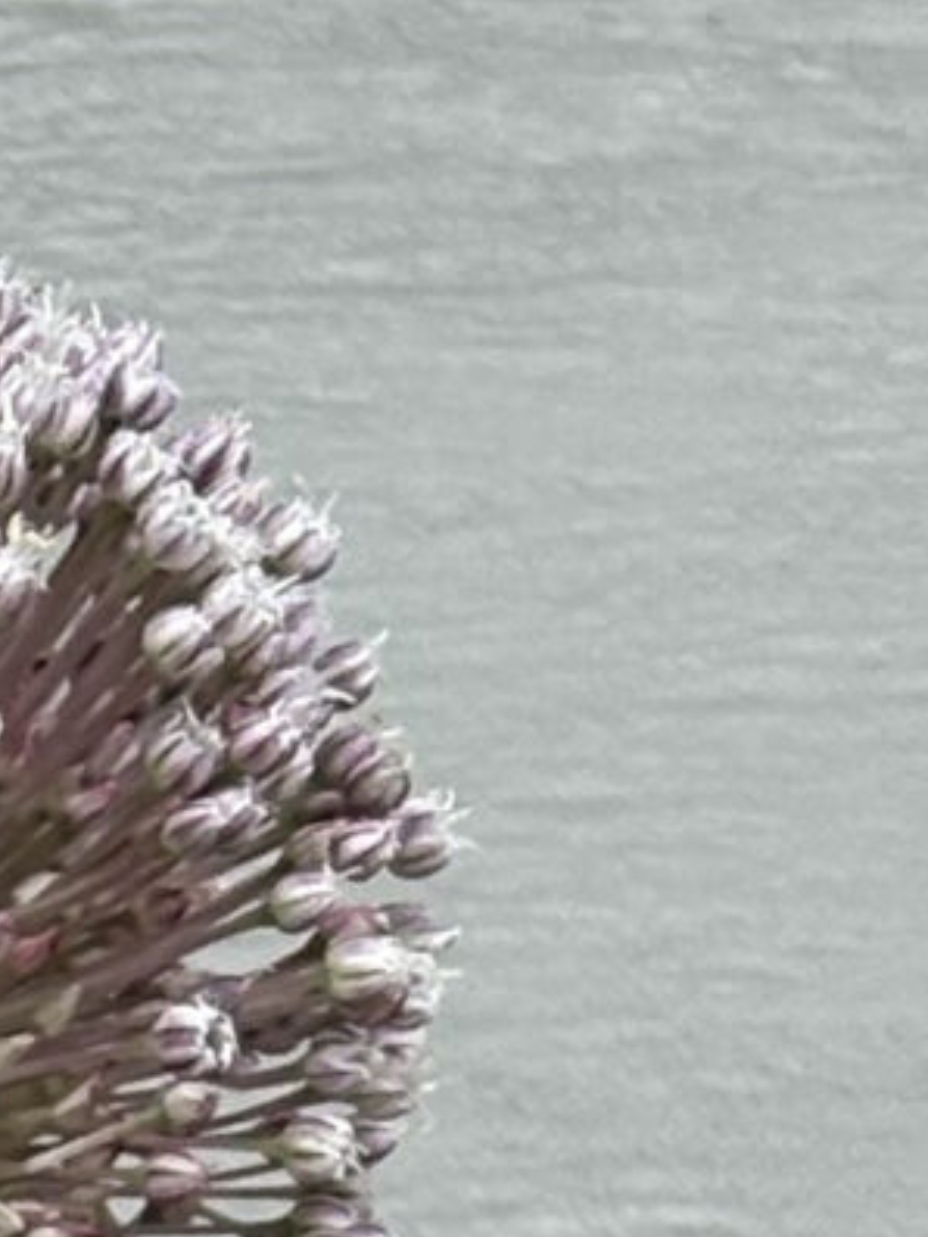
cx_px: -2058
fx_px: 11968
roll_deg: +1.4
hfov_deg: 4.3
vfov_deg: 5.7
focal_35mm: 335
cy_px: 3063
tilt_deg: -8.7
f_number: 1.6
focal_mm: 5.96
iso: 40
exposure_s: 1/217
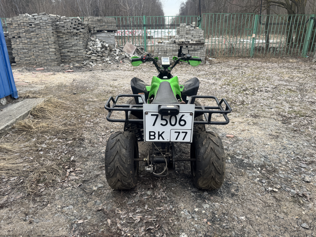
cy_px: 118
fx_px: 219
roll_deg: +0.3
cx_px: 158
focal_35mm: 24
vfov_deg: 56.8
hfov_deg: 71.6
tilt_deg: -21.2
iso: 100
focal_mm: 6.76
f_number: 1.78
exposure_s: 1/121
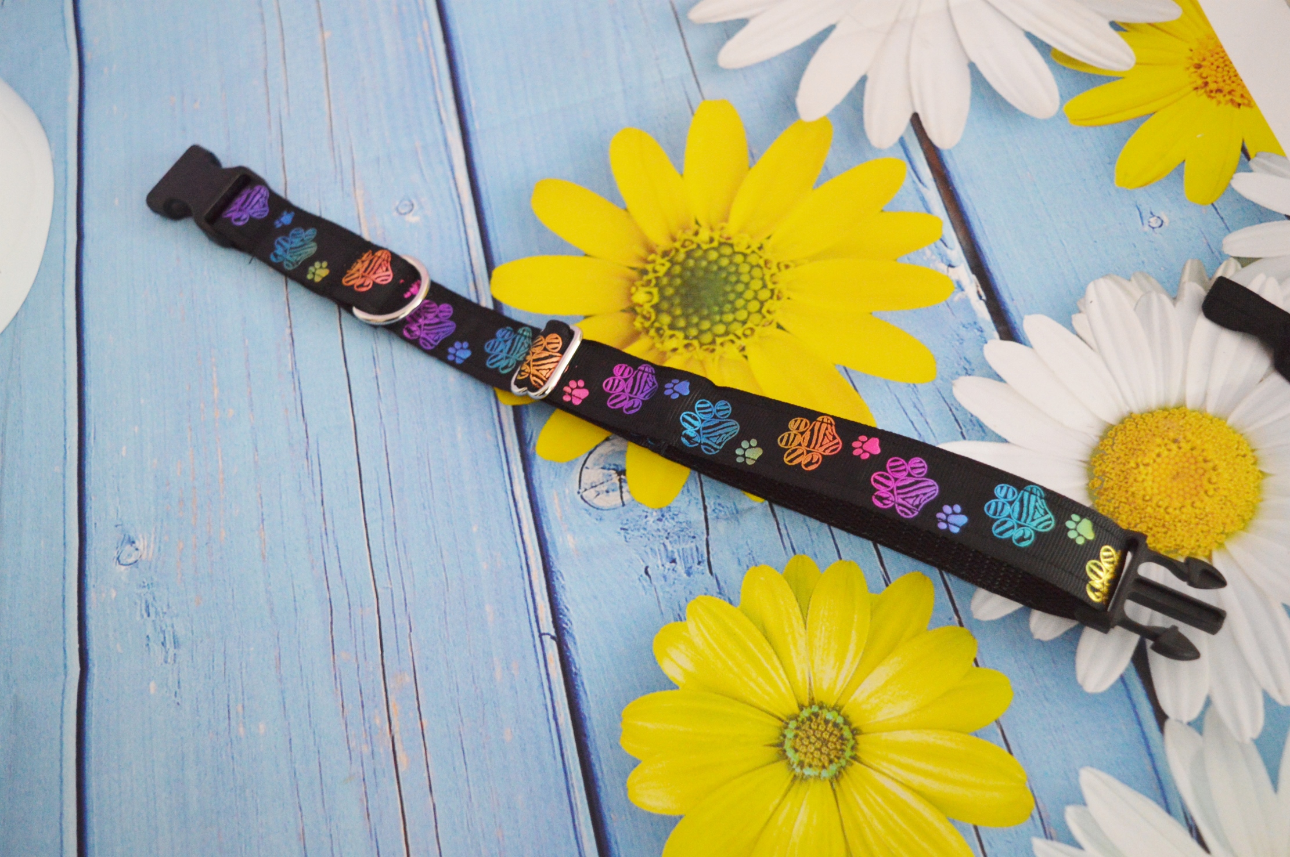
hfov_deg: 51.3
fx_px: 1342
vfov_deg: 35.4
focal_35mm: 38
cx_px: 645
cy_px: 428
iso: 2000
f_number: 4
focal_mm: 25
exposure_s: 1/40
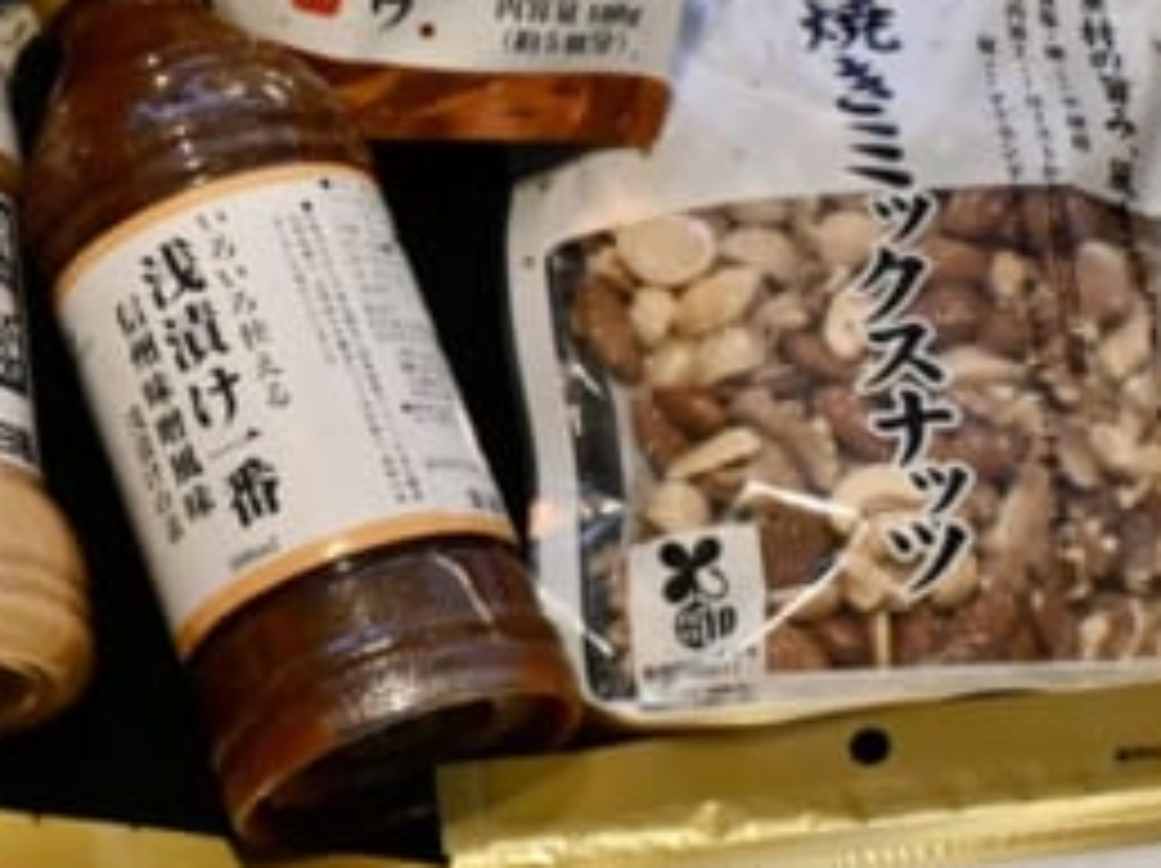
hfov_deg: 11.6
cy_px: 497
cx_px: -122
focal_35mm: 168
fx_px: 5629
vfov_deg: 8.8
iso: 2000
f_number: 4.8
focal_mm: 30
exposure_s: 1/125
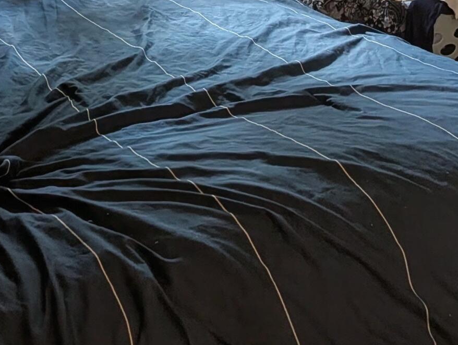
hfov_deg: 23.2
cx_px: 44
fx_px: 1086
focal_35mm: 82
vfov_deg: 16.3
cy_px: -188
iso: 88
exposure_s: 1/120
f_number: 1.68
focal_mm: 6.9
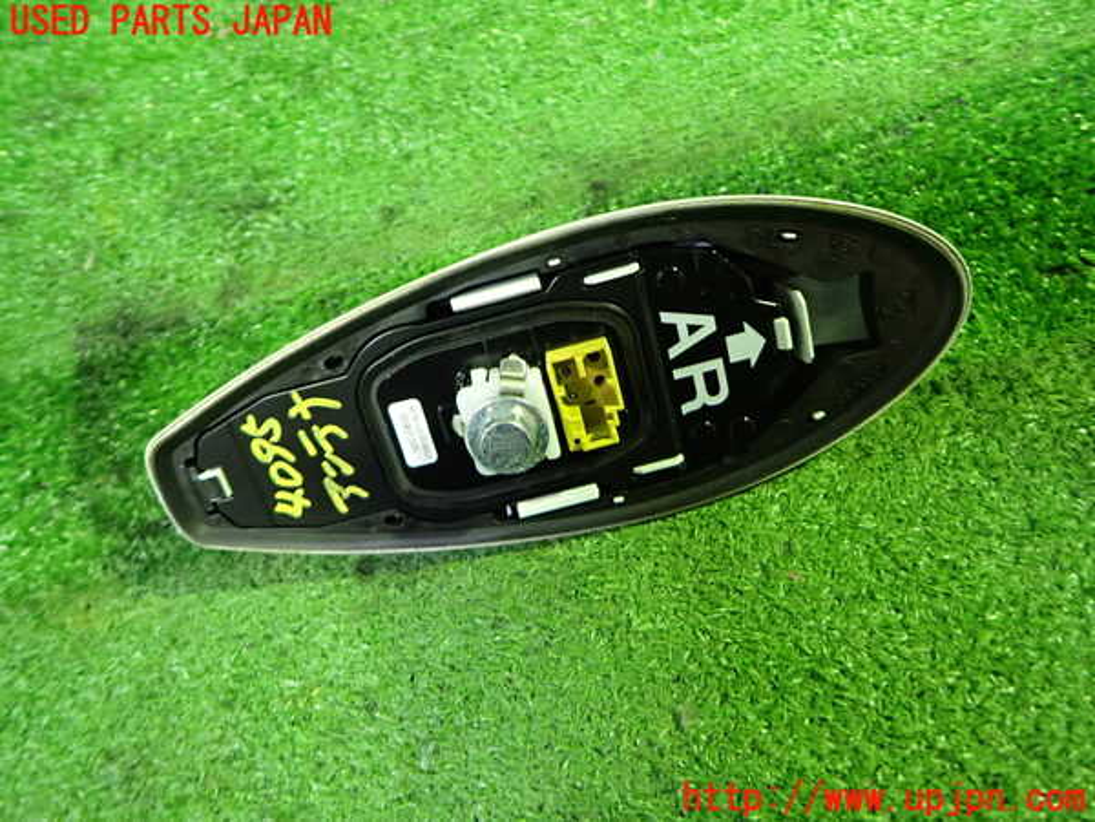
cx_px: 548
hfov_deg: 69.4
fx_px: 791
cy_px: 411
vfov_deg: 54.9
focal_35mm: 25
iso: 640
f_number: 2
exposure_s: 1/30
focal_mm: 4.5
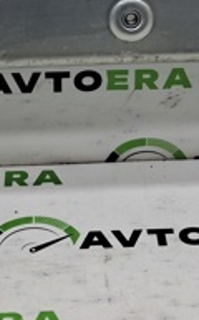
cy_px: -34
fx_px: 827
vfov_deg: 20.8
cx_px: 101
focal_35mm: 95
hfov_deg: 13.7
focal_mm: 4
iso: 50
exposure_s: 1/100
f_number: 1.8
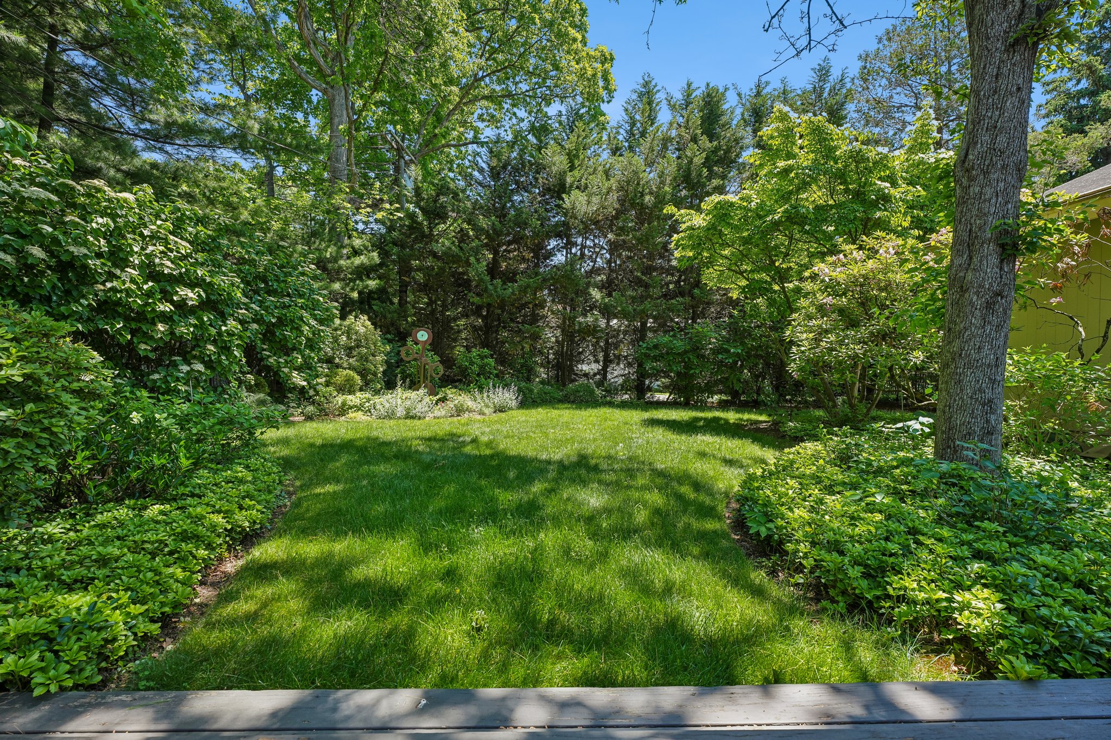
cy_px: 370
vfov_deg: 73.7
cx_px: 556
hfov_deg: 96.7
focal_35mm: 16
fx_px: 494
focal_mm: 16
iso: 200
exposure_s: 1/60
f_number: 8
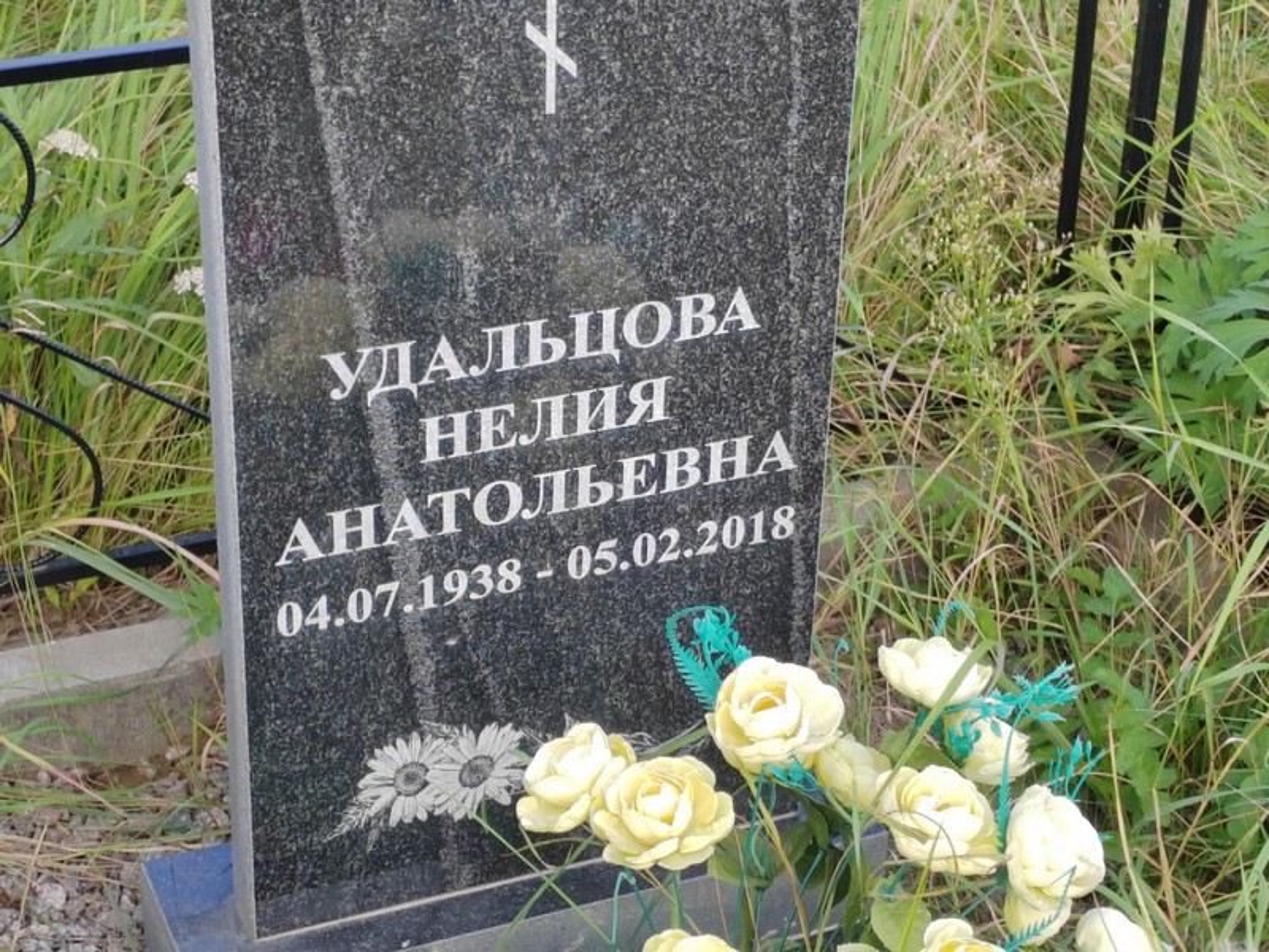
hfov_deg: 24.7
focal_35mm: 79
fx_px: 2896
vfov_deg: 18.7
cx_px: 634
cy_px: 476
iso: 100
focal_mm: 5.52
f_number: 1.9
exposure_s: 1/220
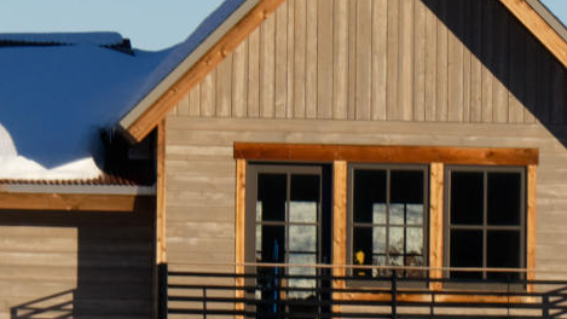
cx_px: -436
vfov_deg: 1.7
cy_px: -91
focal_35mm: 704
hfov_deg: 3.1
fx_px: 10586
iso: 100
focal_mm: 105
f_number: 8
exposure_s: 1/320
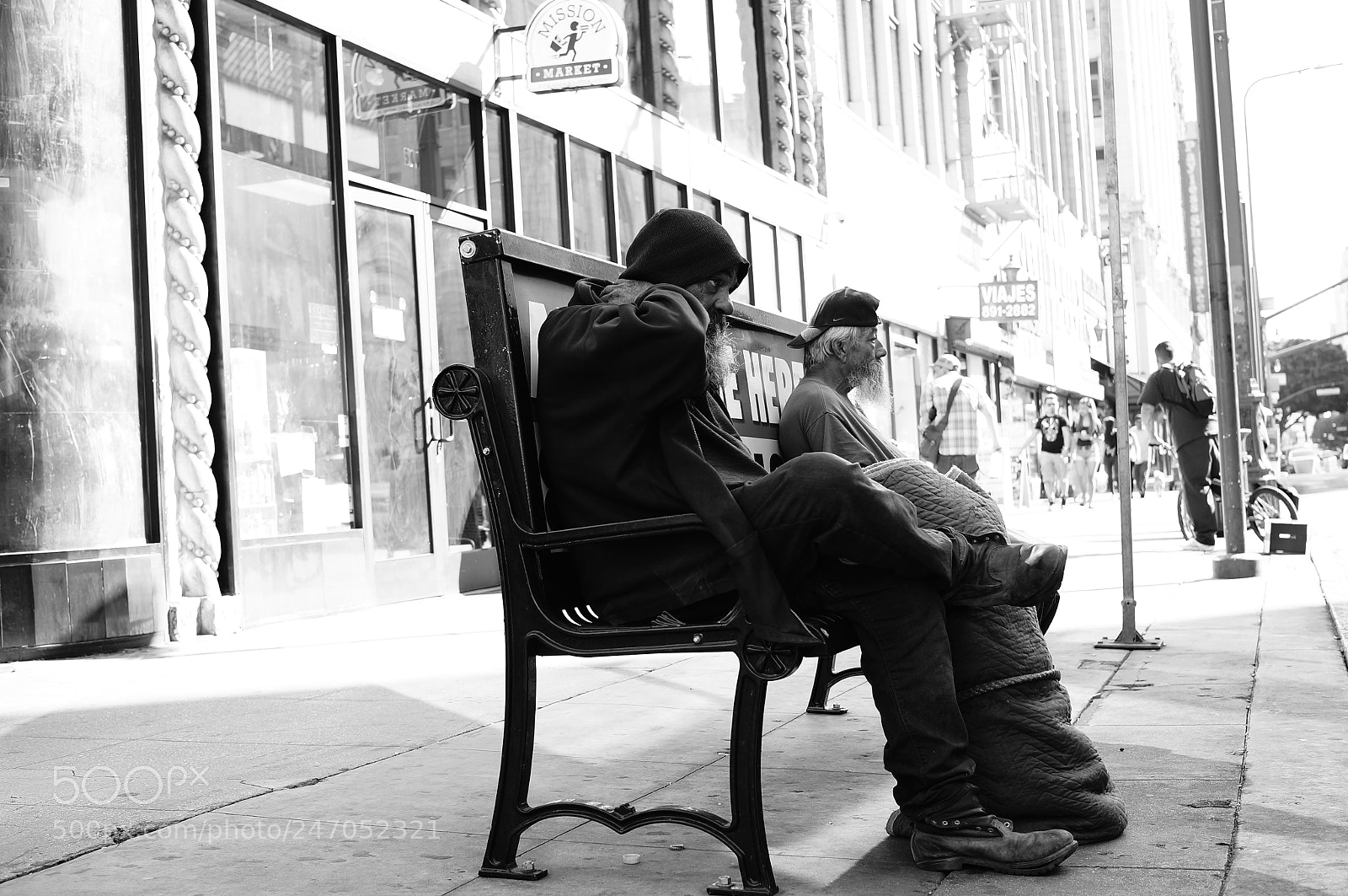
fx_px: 1683
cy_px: 448
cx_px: 674
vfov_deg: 29.8
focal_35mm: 45
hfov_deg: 43.6
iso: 100
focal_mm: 30
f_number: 3.5
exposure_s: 1/125
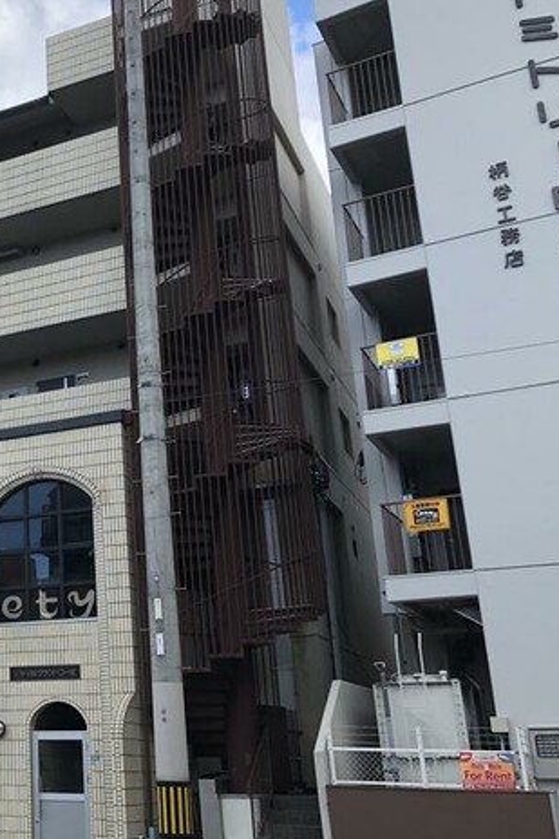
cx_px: -57
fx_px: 1049
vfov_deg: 43.6
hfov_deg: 27.3
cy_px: 429
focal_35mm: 45
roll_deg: +0.3
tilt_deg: +17.1
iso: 20
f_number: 1.8
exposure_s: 1/674
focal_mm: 3.99
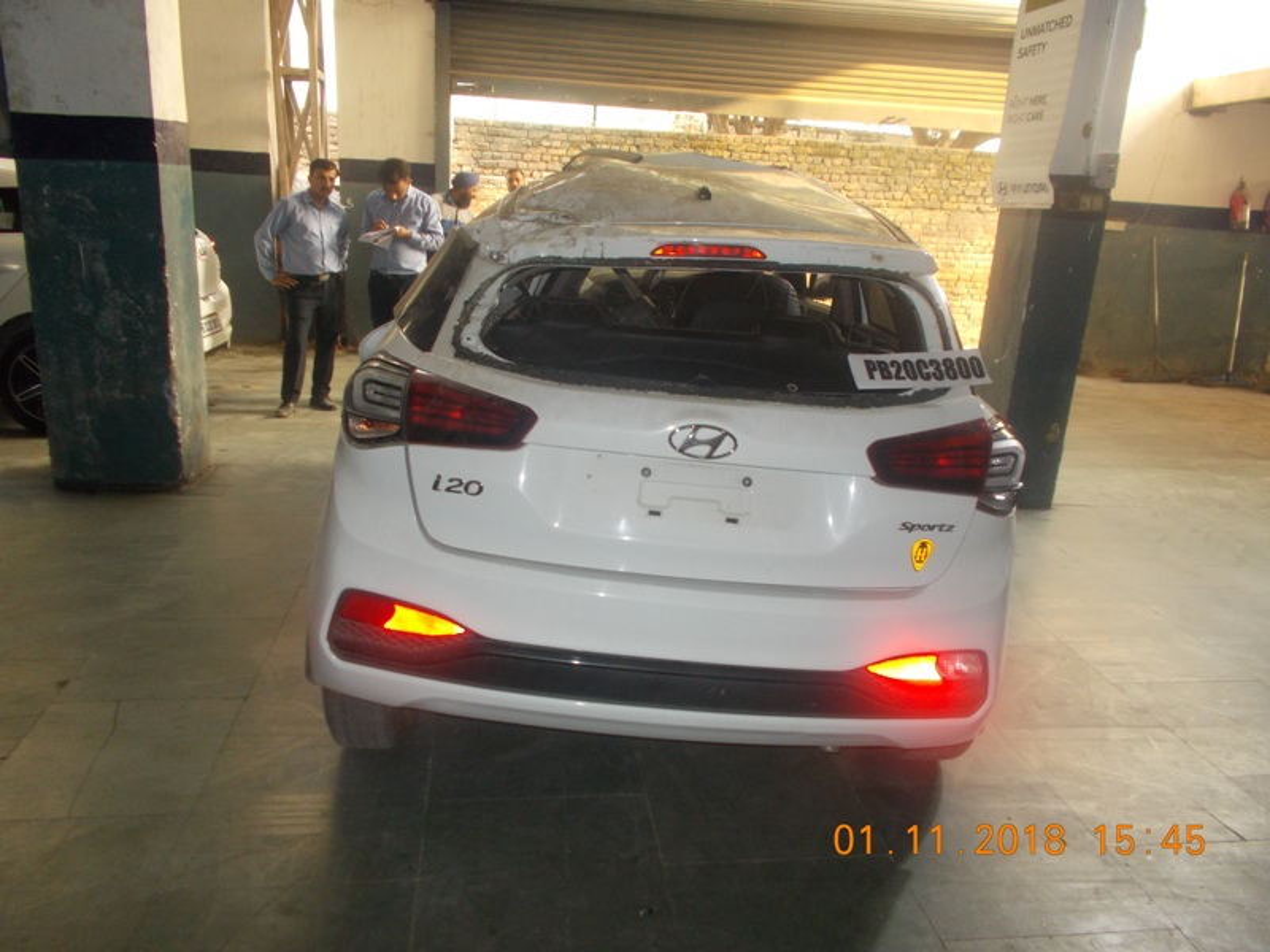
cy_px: 476
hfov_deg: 67.3
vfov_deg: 53.1
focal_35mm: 26
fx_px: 954
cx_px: 635
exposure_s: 1/25
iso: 200
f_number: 3.2
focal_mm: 4.6
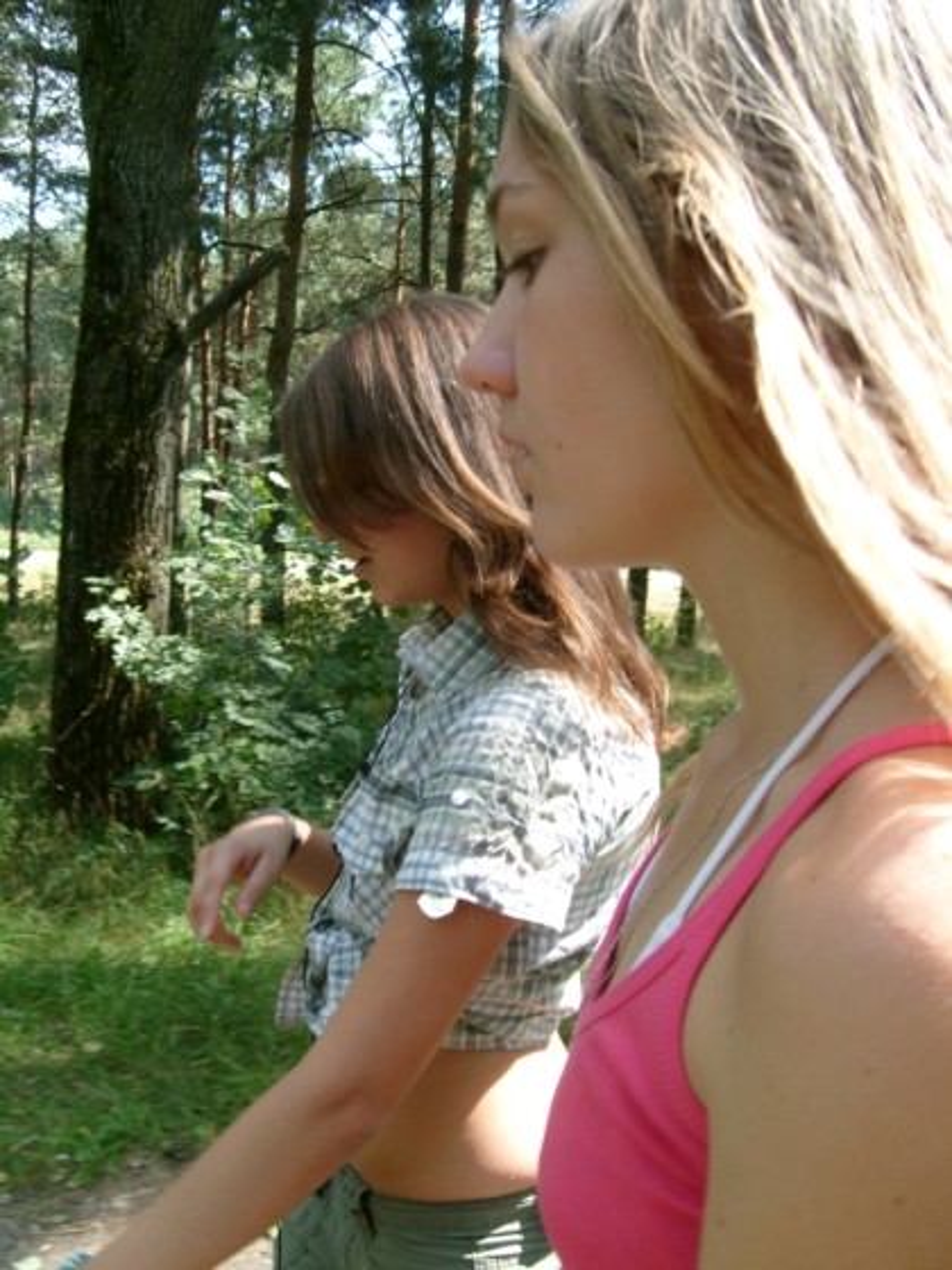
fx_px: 1283
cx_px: 476
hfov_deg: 40.7
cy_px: 635
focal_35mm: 35
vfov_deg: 52.6
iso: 80
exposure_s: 1/180
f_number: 2.8
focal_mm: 5.8
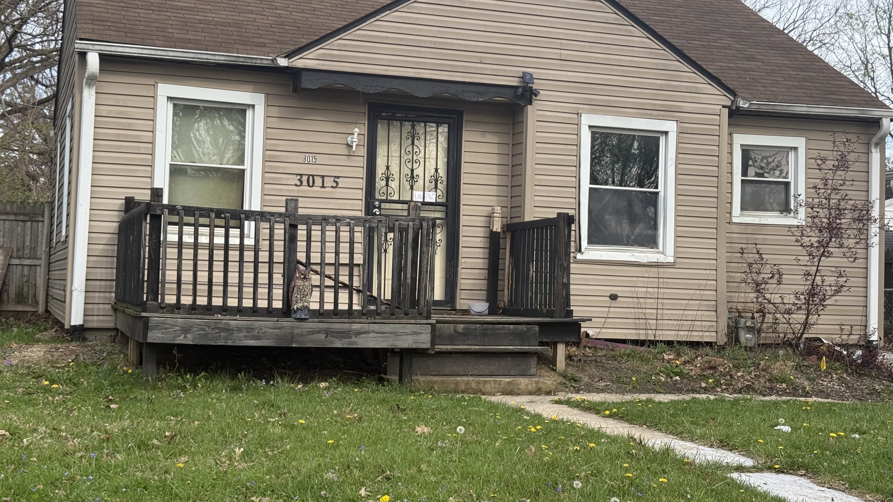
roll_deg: -2.0
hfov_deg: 39.2
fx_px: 1255
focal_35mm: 53
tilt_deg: +3.0
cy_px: 219
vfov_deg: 22.6
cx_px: 449
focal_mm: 6.76
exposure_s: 1/1754
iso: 64
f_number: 1.78
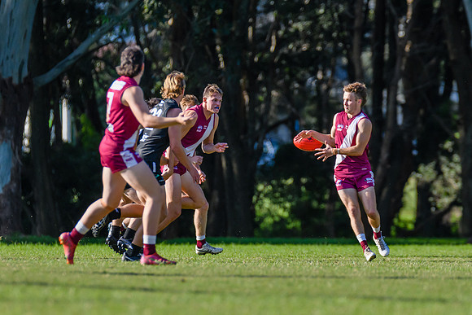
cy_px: 150
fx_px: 7485
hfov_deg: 3.6
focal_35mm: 571
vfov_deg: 2.4
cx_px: 272
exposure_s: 1/2500
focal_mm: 310
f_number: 4.5
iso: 800
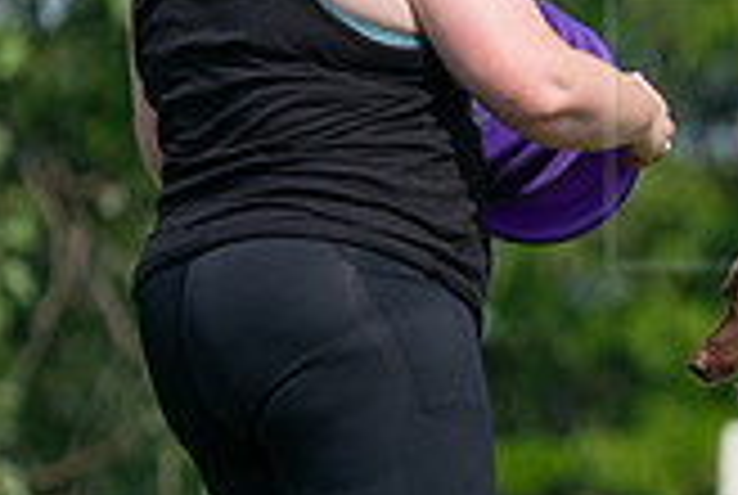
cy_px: 200
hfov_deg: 1.8
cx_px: 1035
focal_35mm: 1143
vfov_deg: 1.2
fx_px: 23474
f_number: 6.3
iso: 1000
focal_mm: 324
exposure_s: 1/4000
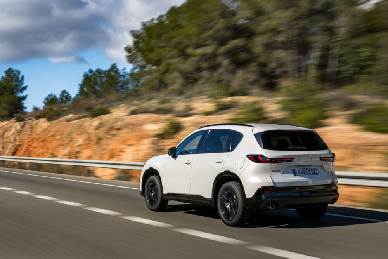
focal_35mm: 55
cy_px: 130
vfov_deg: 24.6
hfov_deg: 36.2
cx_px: 194
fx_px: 593
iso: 40
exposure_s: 1/25
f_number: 18
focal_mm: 55
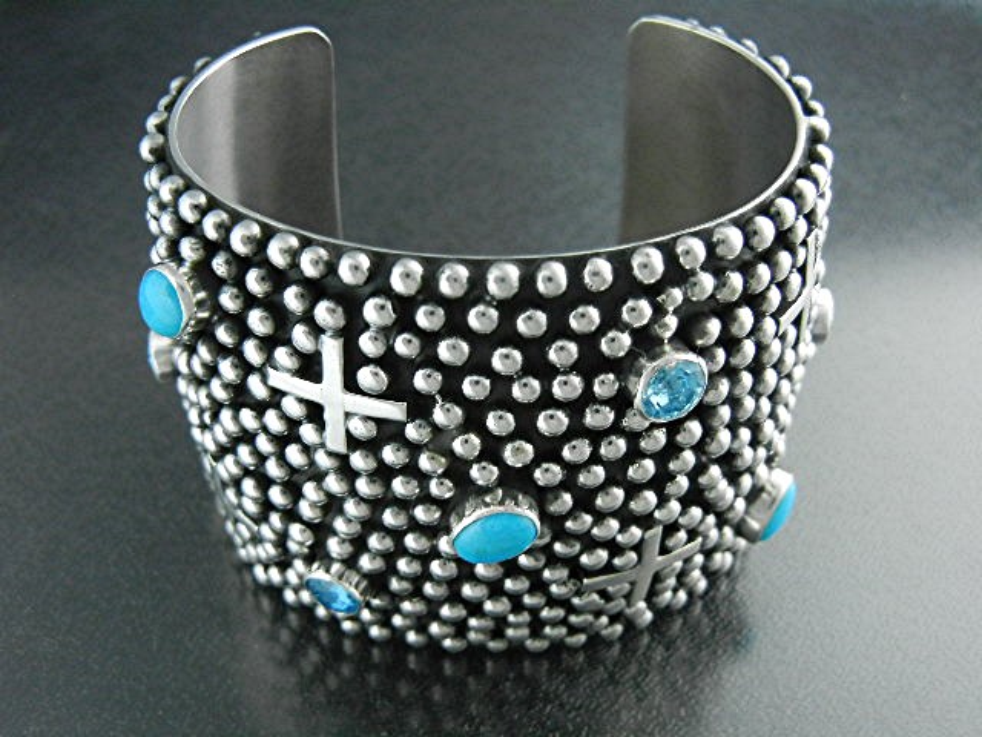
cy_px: 368
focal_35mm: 45
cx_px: 491
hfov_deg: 42.1
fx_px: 1277
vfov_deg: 32.2
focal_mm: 8.1
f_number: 3.8
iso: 200
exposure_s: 1/7.2
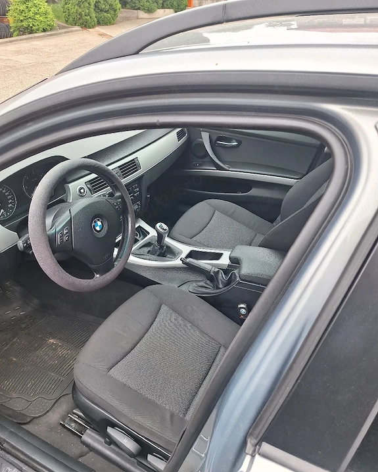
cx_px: 187
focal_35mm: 25
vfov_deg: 68.0
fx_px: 349
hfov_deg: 56.8
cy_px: 221
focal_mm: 5.54
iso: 40
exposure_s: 1/141
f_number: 1.8
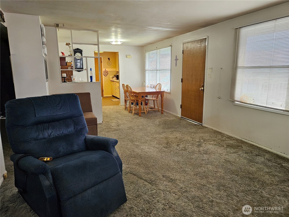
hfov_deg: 73.9
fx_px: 192
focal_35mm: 23
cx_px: 144
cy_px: 108
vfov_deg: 58.9
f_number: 1.8
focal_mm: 5.4
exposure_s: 1/170
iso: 400
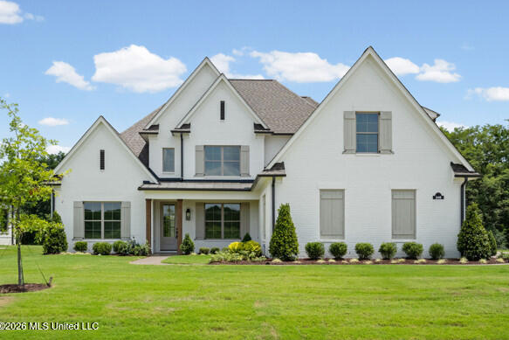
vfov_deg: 36.9
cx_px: 255
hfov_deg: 53.1
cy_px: 167
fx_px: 509
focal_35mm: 36
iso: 1000
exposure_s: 1/3000
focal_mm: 35
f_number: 9.5
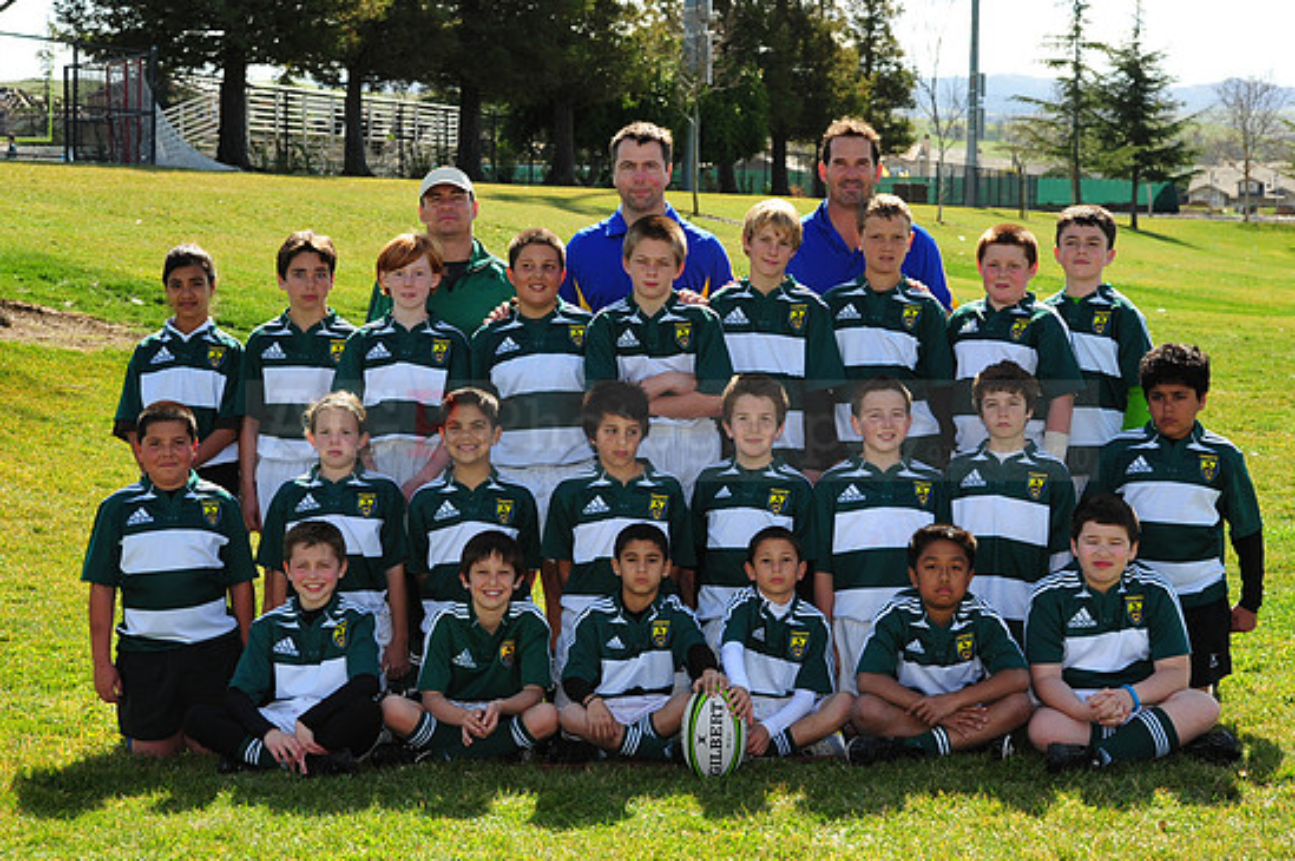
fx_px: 2660
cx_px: 642
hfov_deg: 27.4
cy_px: 410
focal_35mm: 74
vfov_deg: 18.4
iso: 800
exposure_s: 1/800
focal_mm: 70
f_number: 8
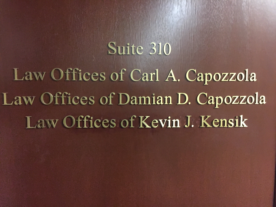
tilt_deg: -4.1
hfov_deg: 61.7
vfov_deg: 48.2
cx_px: 138
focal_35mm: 29
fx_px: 231
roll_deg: -2.0
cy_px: 104
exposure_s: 1/15
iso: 400
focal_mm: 4.15
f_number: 2.2
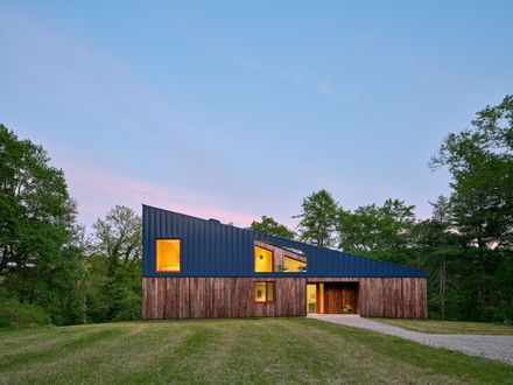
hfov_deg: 71.6
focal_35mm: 24
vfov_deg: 56.8
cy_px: 192
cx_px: 256
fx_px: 356
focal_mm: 30
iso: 320
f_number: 11
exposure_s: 1/2
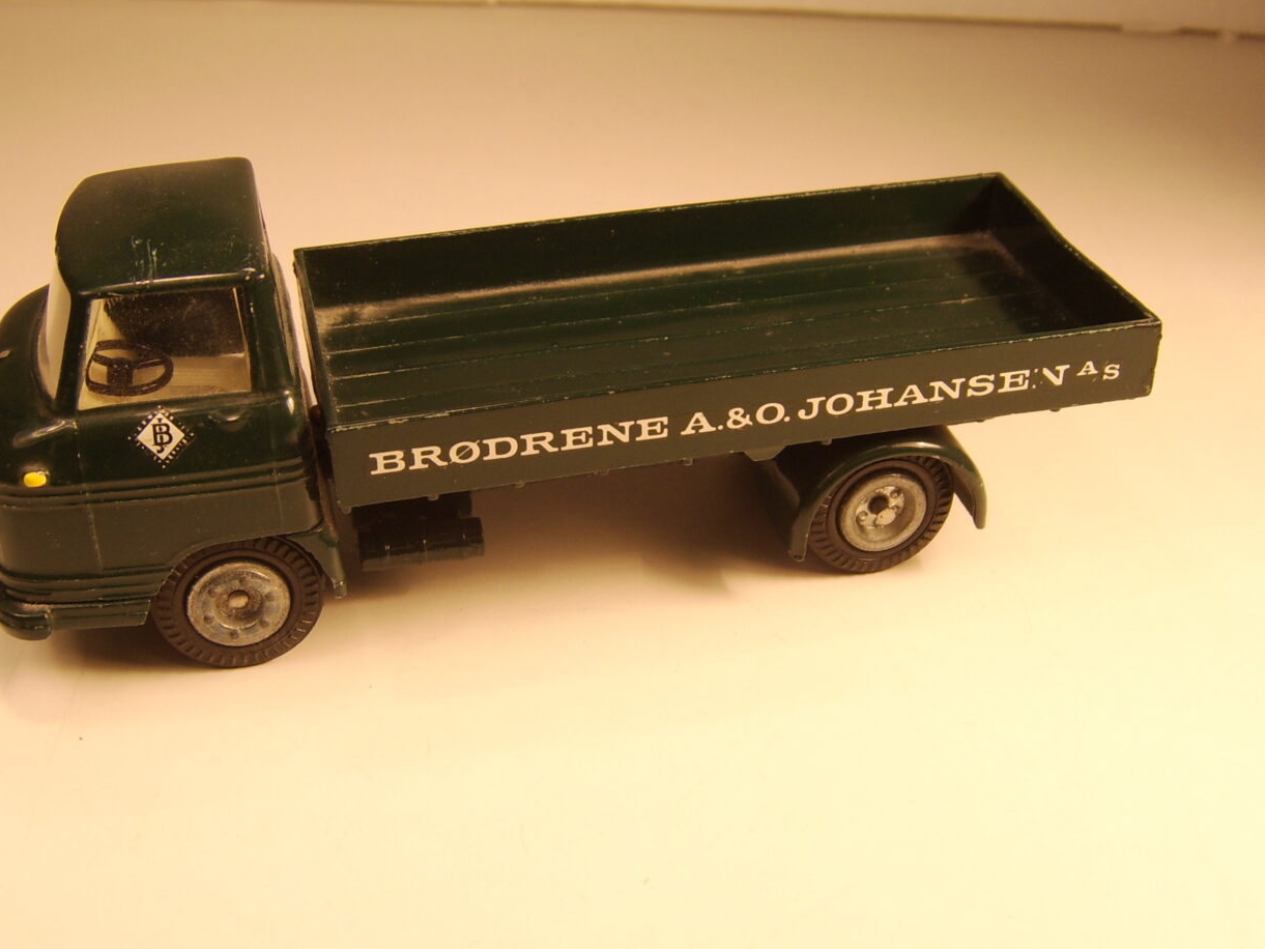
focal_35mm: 39
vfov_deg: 36.7
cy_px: 384
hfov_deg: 47.8
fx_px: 1425
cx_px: 601
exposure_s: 1/136
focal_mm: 8.13
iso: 71
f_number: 4
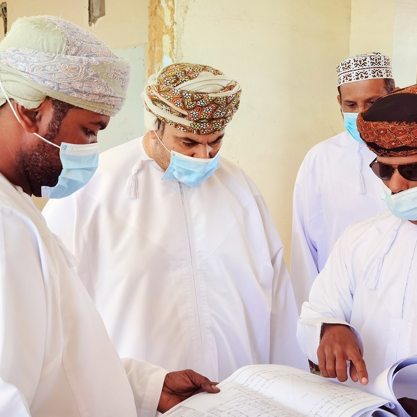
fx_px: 613
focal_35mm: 45
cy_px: 209
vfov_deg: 37.6
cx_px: 218
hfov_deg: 37.5
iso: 50
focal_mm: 6.71
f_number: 1.9
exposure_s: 1/166
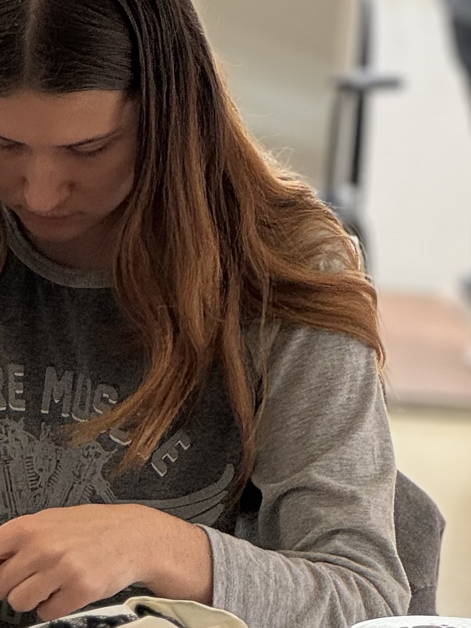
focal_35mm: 259
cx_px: -199
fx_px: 4700
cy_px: 498
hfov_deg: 5.7
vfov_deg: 7.6
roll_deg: +0.2
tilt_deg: -8.9
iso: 50
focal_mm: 9
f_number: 2.8
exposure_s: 1/100
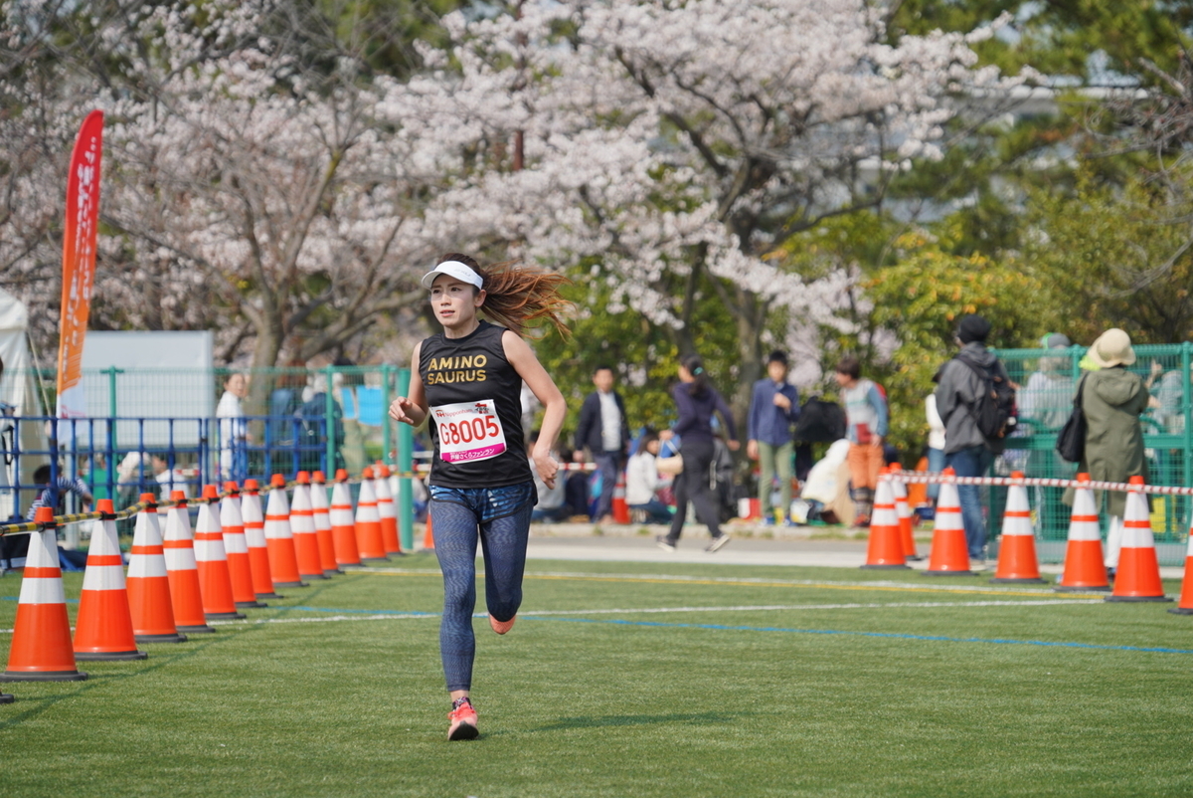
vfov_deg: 7.6
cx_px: 596
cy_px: 399
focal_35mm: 181
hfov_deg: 11.4
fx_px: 6002
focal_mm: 181
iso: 100
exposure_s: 1/500
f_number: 5.6
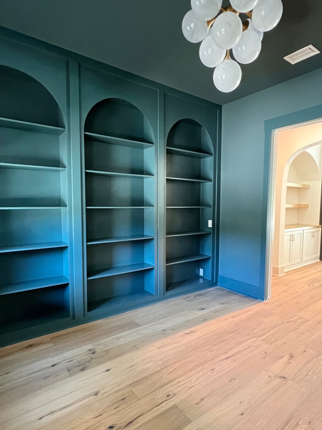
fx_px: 236
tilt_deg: -5.0
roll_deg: -0.1
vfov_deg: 84.6
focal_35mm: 19
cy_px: 227
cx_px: 177
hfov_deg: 68.5
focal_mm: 1.57
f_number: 1.8
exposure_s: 1/40
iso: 800
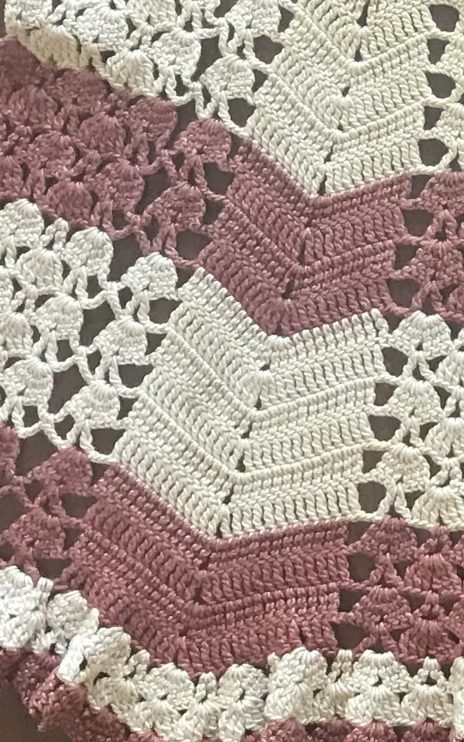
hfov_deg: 10.9
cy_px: 22
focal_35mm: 113
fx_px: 2286
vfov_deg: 18.0
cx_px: 817
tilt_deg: -83.6
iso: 40
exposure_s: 1/20
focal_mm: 3.99
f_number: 1.8
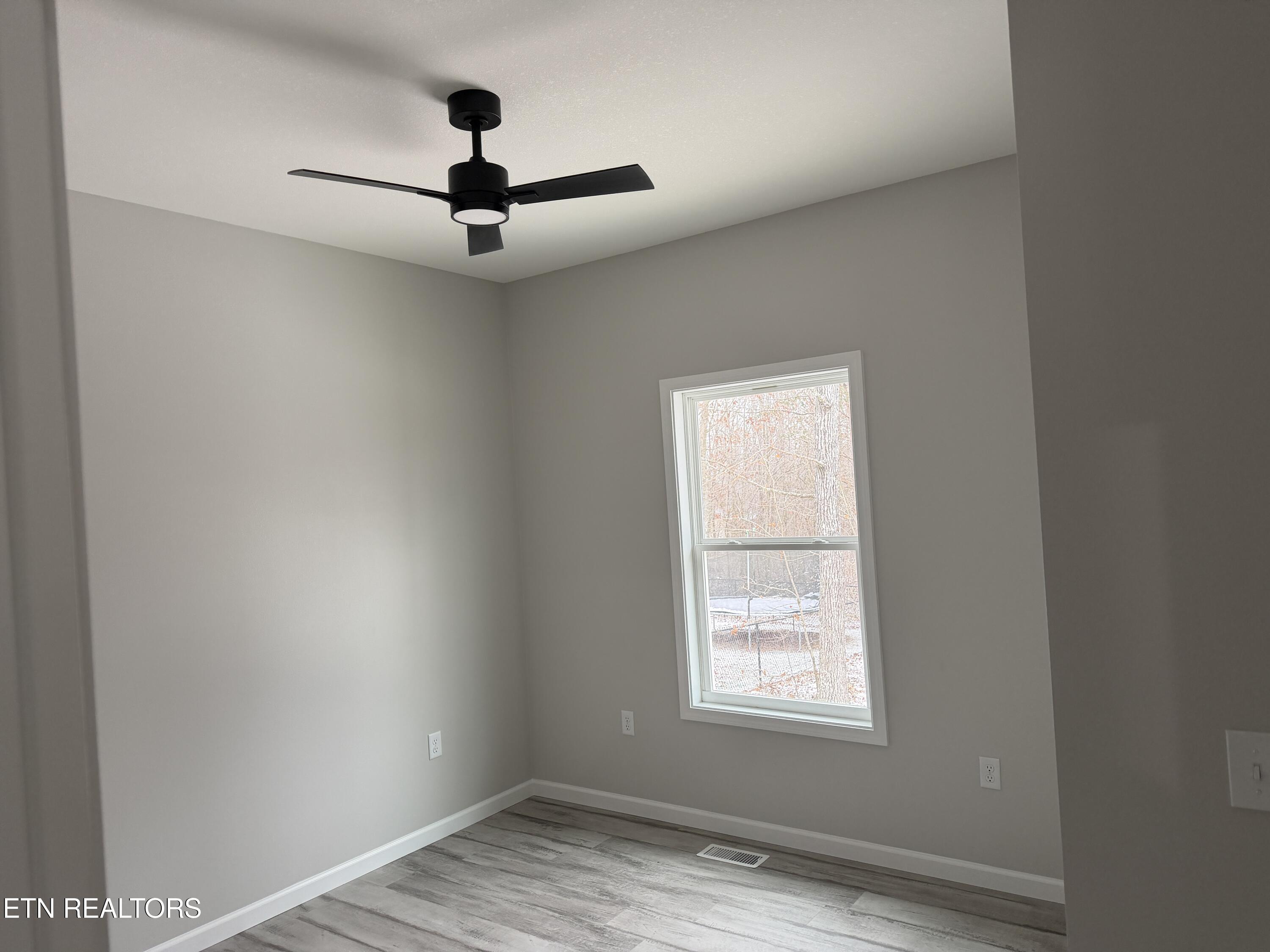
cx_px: 635
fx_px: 881
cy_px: 476
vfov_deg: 56.8
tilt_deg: -0.4
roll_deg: +3.2
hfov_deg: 71.6
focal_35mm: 24
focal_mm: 6.76
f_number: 1.78
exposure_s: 1/120
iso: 160
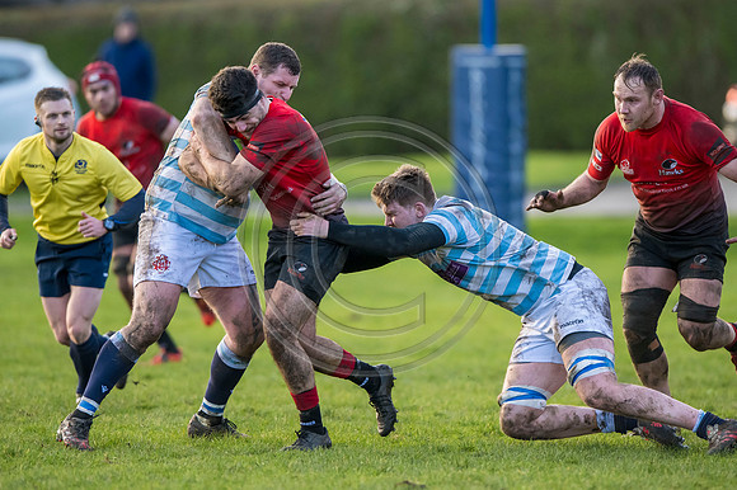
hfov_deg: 4.3
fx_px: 9730
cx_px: 366
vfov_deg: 2.9
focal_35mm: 476
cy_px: 237
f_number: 3.5
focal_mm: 400
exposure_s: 1/2000
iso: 2000
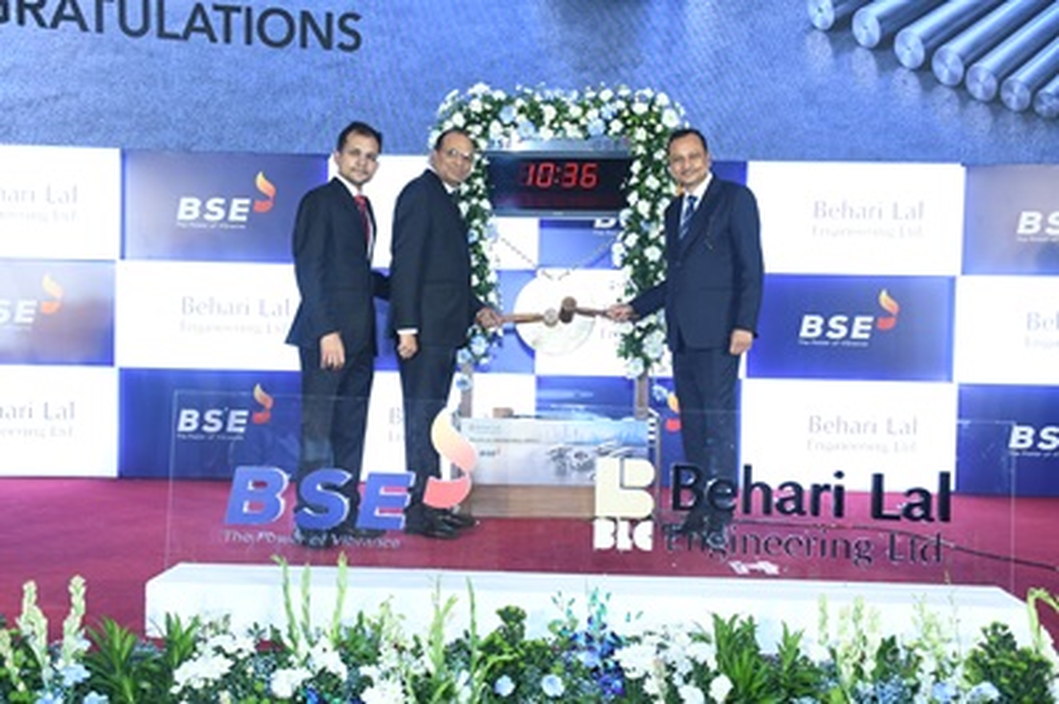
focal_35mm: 45
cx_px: 530
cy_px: 352
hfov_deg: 43.6
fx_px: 1323
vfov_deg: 29.8
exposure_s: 1/125
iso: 1000
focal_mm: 30
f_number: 5.6
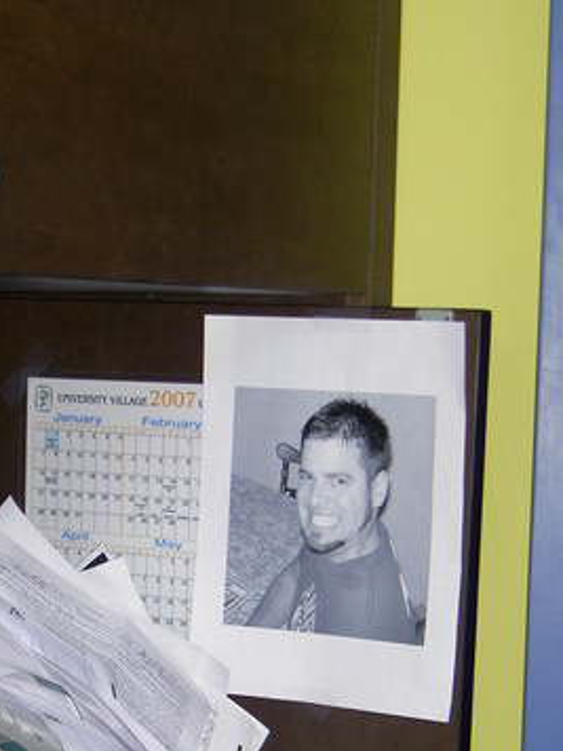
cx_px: 162
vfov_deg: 19.6
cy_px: 608
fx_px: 2147
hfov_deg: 14.9
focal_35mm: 99
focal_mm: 11.3
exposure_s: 1/60
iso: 100
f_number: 3.3
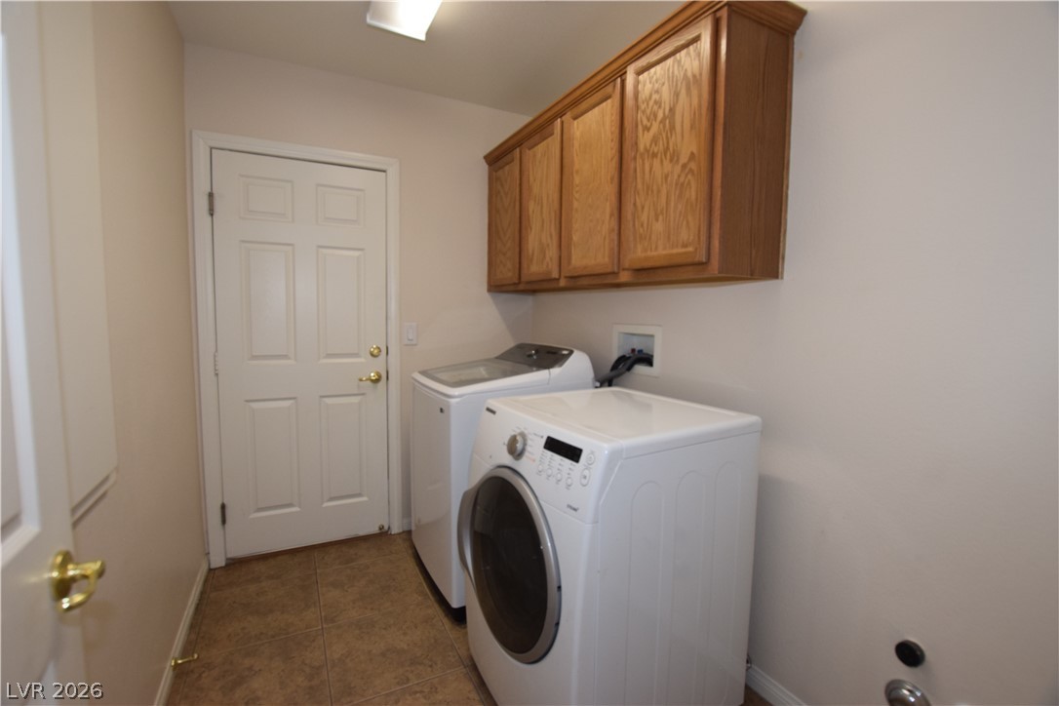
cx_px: 530
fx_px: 441
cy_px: 353
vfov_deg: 77.3
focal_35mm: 15
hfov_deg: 100.4
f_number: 5
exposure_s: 1/100
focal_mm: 10
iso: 800
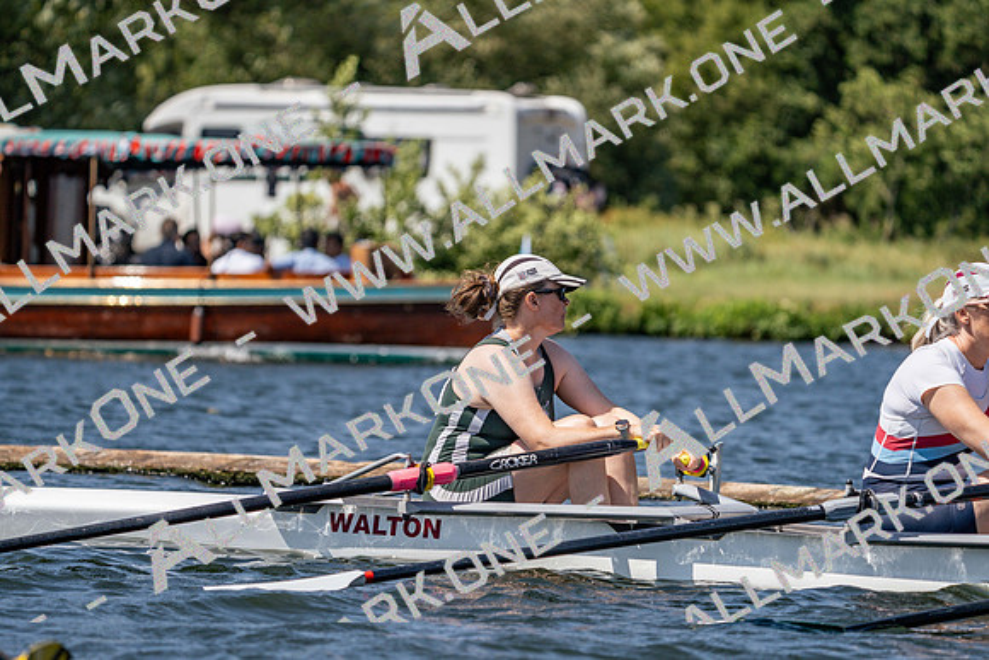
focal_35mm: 275
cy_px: 330
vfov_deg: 5.0
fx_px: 7556
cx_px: 494
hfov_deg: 7.5
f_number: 5.6
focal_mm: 275
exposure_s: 1/2000
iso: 250
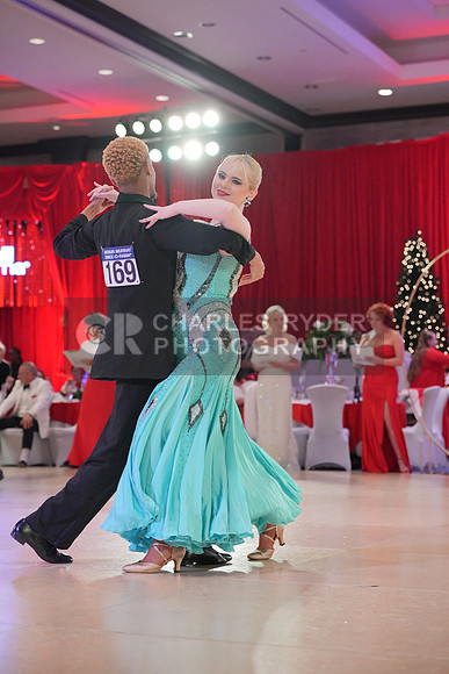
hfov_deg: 19.5
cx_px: 224
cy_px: 337
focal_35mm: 70
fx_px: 1309
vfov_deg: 28.8
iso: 4000
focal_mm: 70
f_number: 4
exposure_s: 1/400
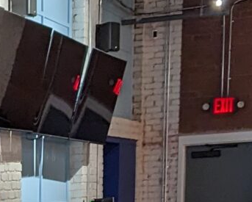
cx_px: -251
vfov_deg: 8.1
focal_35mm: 175
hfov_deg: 10.2
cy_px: 488
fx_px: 1306
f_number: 1.85
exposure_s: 1/40
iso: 173
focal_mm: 6.81
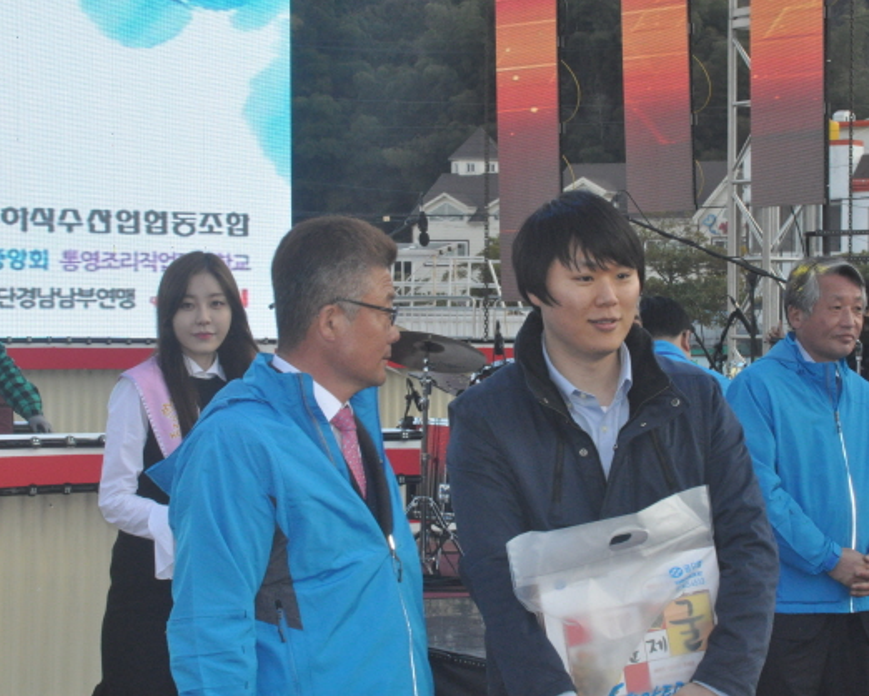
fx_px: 2573
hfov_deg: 19.2
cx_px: 509
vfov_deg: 15.4
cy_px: 344
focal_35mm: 100
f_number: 22
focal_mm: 58
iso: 1600
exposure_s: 1/200
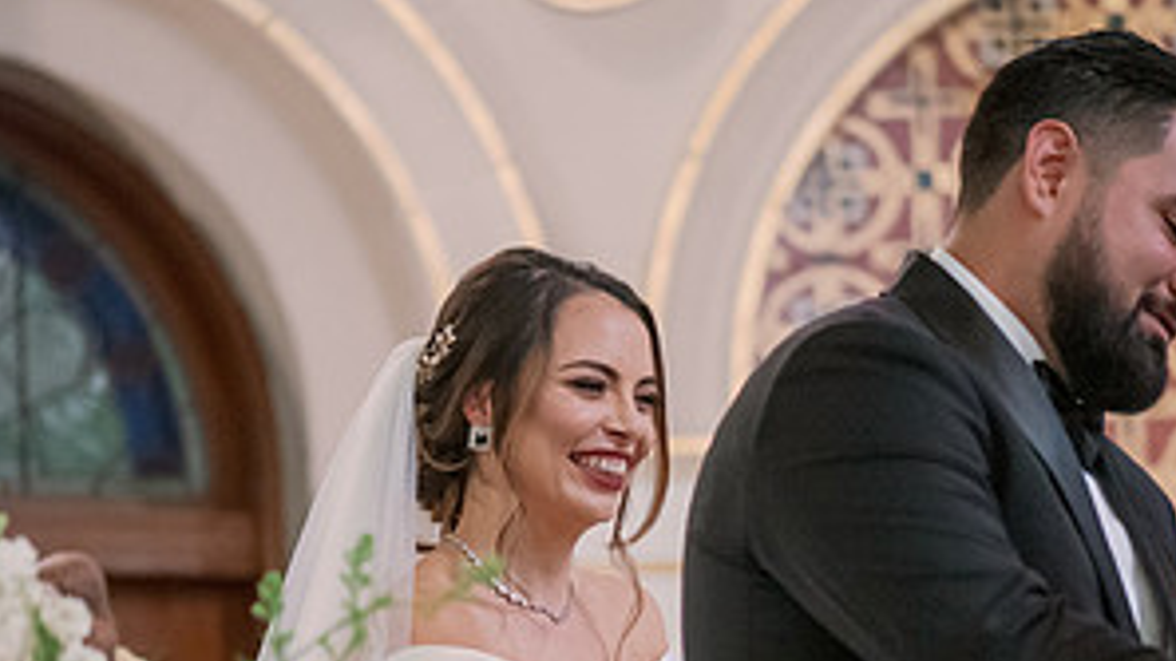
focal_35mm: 222
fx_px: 6922
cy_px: 667
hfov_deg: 9.7
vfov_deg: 5.5
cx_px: 749
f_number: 2.8
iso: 3200
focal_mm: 105
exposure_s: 1/160
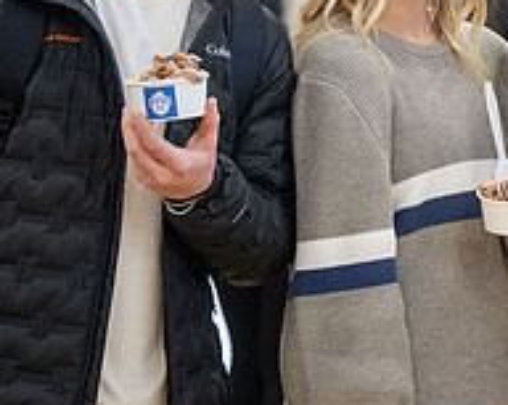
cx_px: 619
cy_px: 99
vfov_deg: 7.7
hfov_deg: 9.6
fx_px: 2987
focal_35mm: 199
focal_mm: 70
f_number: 2.8
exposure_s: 1/320
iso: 2500
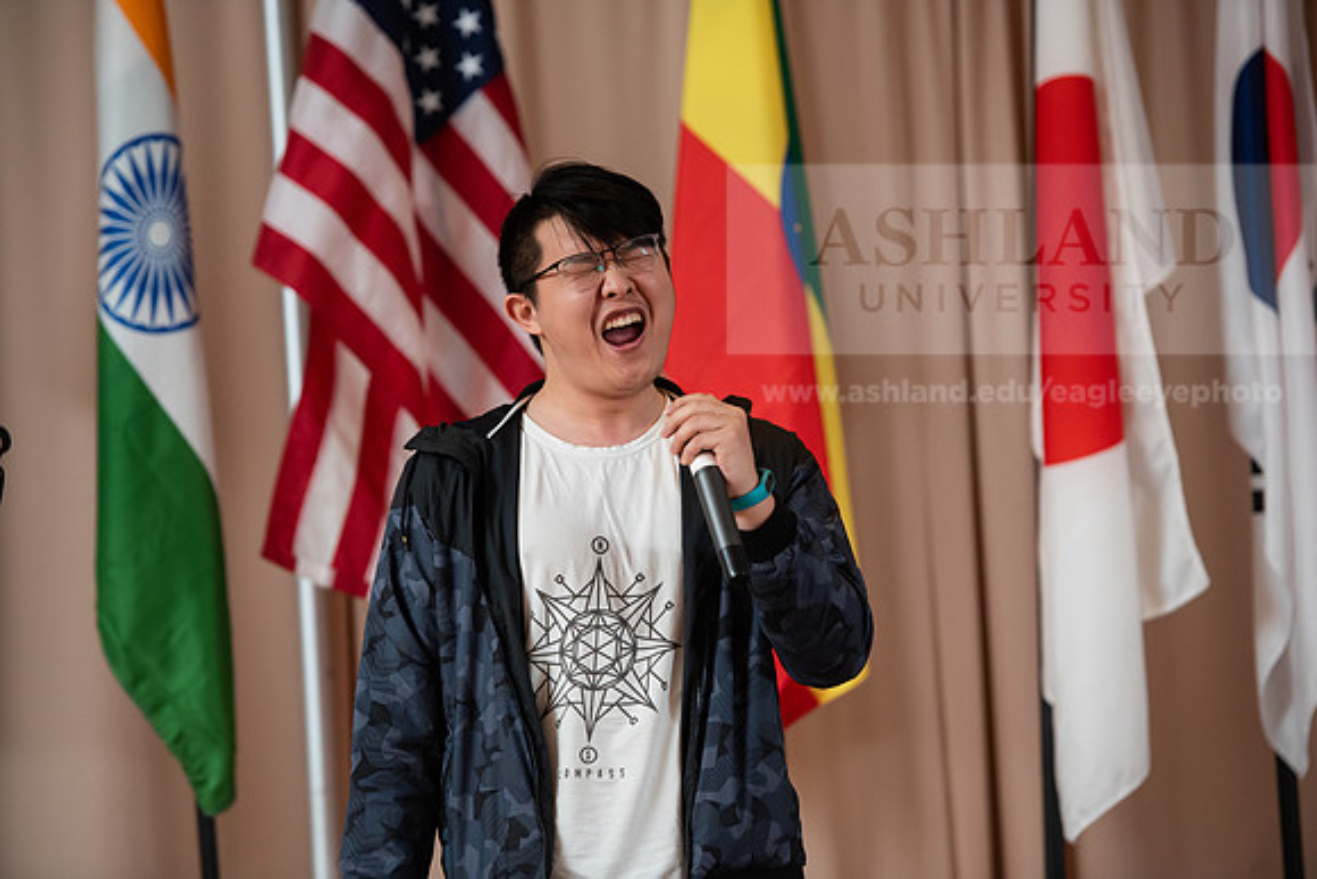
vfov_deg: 8.9
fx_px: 5671
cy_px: 440
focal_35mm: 155
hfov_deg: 13.2
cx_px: 658
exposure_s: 1/200
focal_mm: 155
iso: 1600
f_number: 3.2
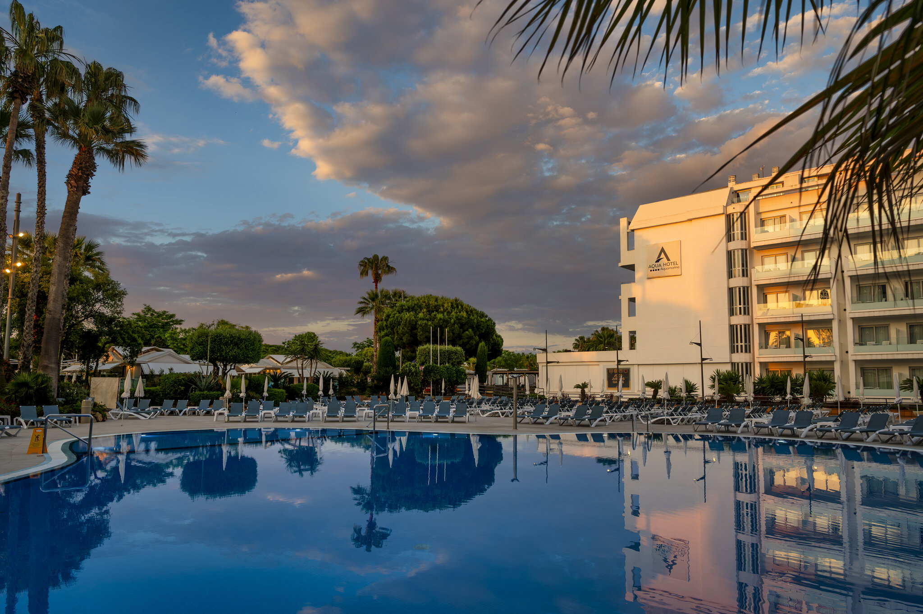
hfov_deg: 73.8
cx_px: 462
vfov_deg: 53.1
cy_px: 307
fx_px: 615
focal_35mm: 24
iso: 160
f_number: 6.3
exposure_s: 1/250
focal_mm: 24
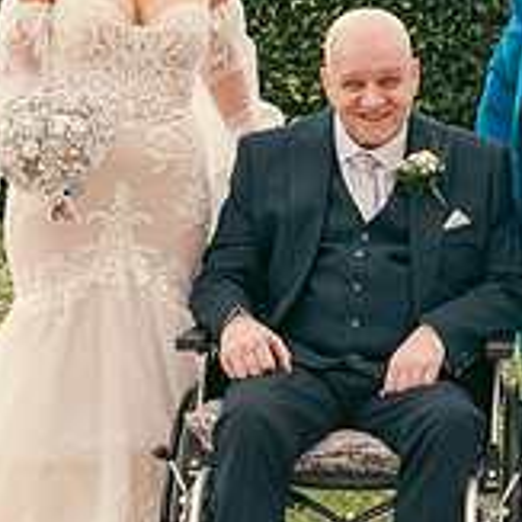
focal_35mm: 169
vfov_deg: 10.3
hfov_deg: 10.3
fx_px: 2883
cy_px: 203
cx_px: 378
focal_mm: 56
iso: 320
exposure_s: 1/200
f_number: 6.3
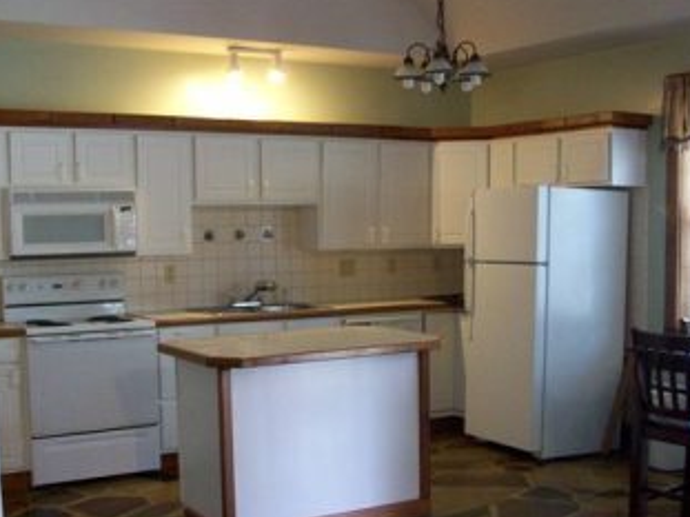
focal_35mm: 49
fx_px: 976
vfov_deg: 29.5
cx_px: 399
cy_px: 322
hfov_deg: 38.8
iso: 160
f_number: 2.8
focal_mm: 5.7
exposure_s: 1/20.1
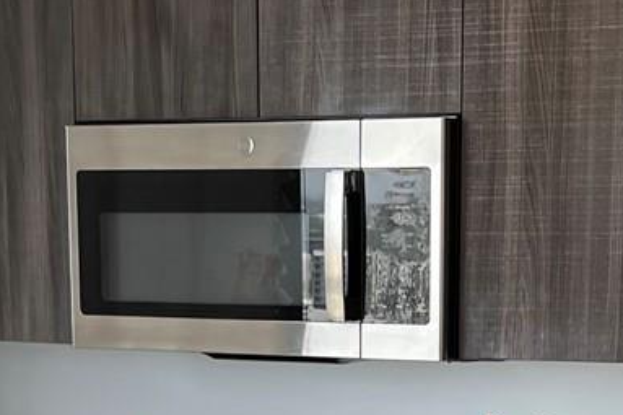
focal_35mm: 113
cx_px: 361
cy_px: 553
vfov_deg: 11.8
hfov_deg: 18.1
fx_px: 1955
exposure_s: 1/120
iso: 32
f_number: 1.5
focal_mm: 5.7
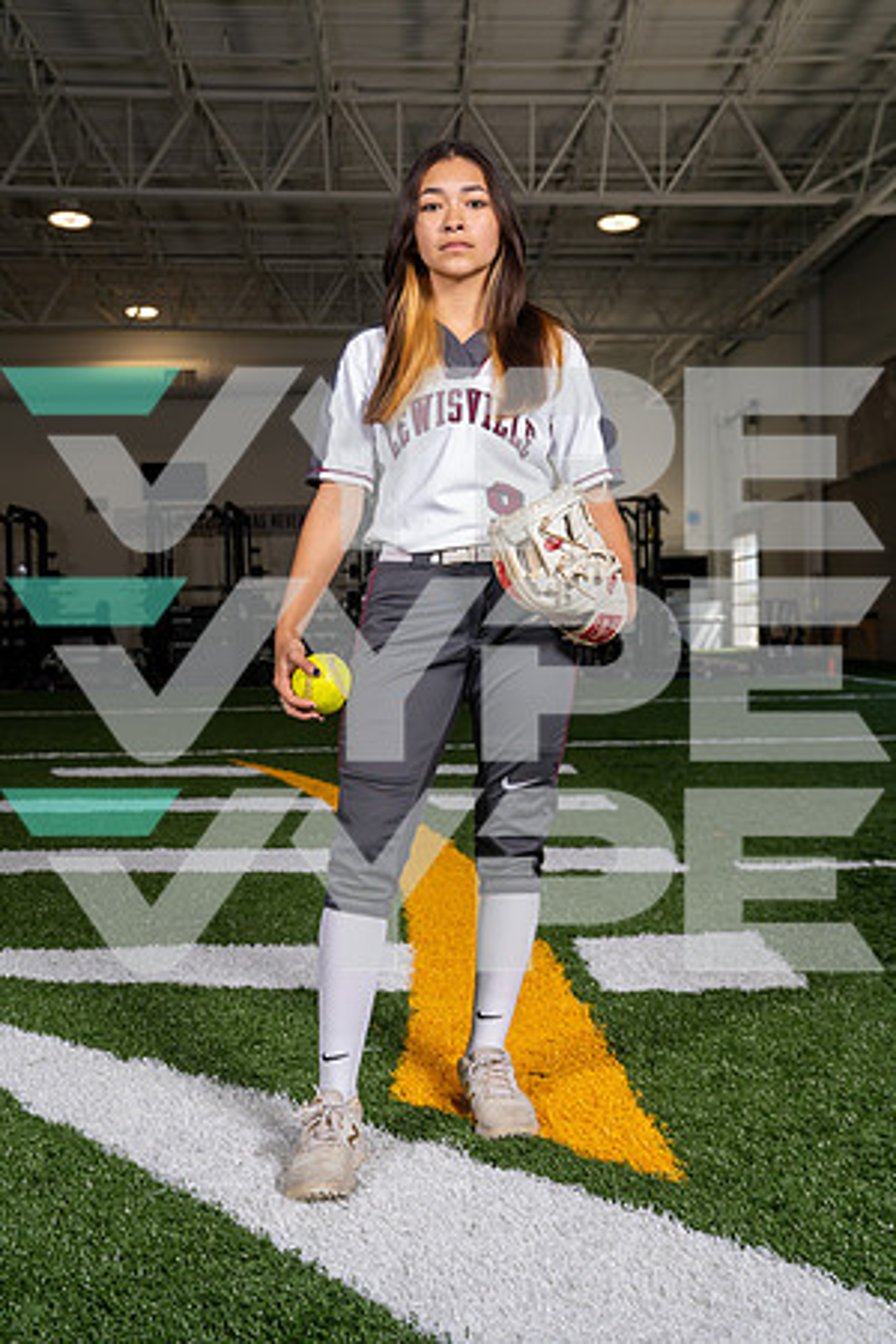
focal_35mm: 40
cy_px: 672
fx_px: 1493
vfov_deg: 48.5
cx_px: 448
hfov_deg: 33.4
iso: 200
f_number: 5.6
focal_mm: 40
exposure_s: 1/200
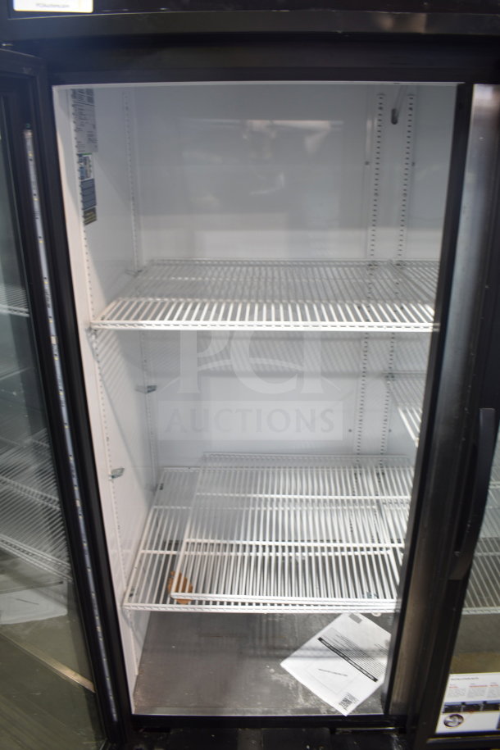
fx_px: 562
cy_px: 375
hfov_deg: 47.9
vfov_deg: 67.4
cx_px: 250
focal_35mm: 27
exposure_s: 1/30
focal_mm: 18
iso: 320
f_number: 3.5
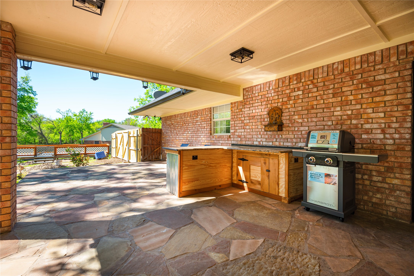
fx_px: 184
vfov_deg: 73.8
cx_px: 207
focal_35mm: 16
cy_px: 138
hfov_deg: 96.7
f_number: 7.1
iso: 100
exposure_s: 1/80
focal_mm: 16
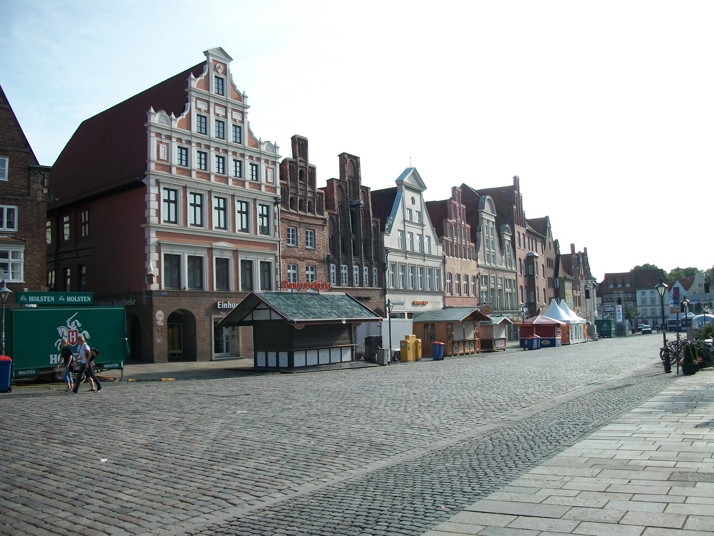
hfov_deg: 56.8
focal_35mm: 32
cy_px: 268
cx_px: 357
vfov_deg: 44.2
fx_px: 660
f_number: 2.9
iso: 80
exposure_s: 1/800
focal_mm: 5.7
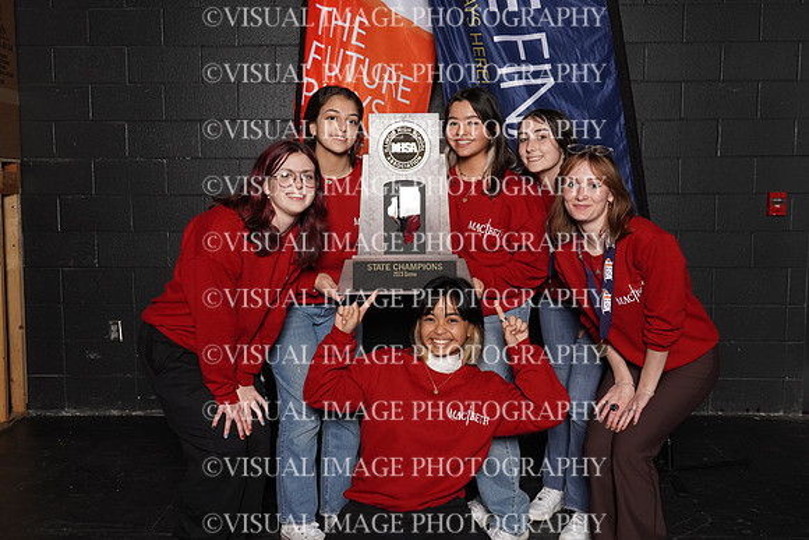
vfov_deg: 35.5
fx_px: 843
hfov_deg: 51.3
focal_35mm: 38
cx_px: 404
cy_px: 270
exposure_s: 1/125
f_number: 8
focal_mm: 25
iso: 800
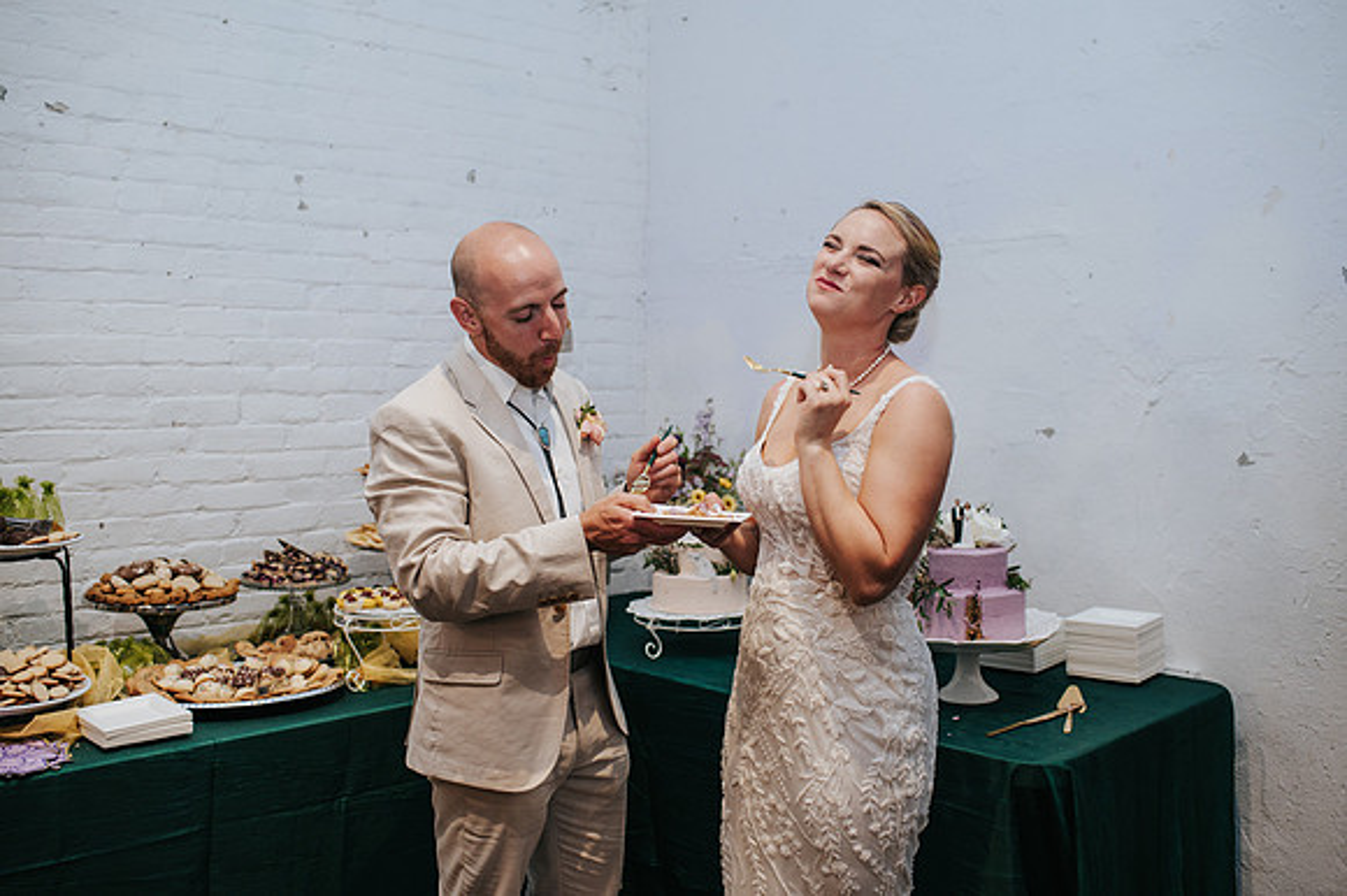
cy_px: 448
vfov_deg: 37.8
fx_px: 1309
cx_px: 674
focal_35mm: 35
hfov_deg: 54.5
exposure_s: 1/200
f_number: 2.8
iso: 1000
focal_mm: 35
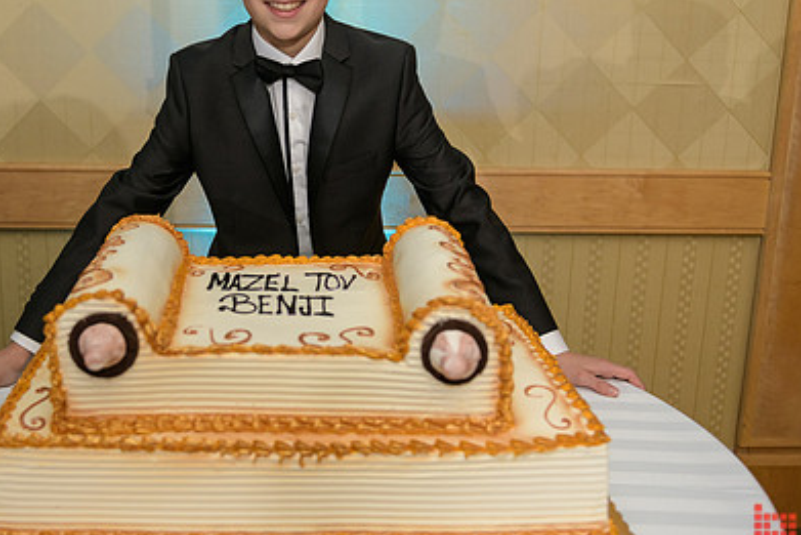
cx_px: 305
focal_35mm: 43
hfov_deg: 45.1
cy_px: 214
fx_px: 957
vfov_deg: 31.1
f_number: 3.2
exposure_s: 1/125
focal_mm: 29
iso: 400
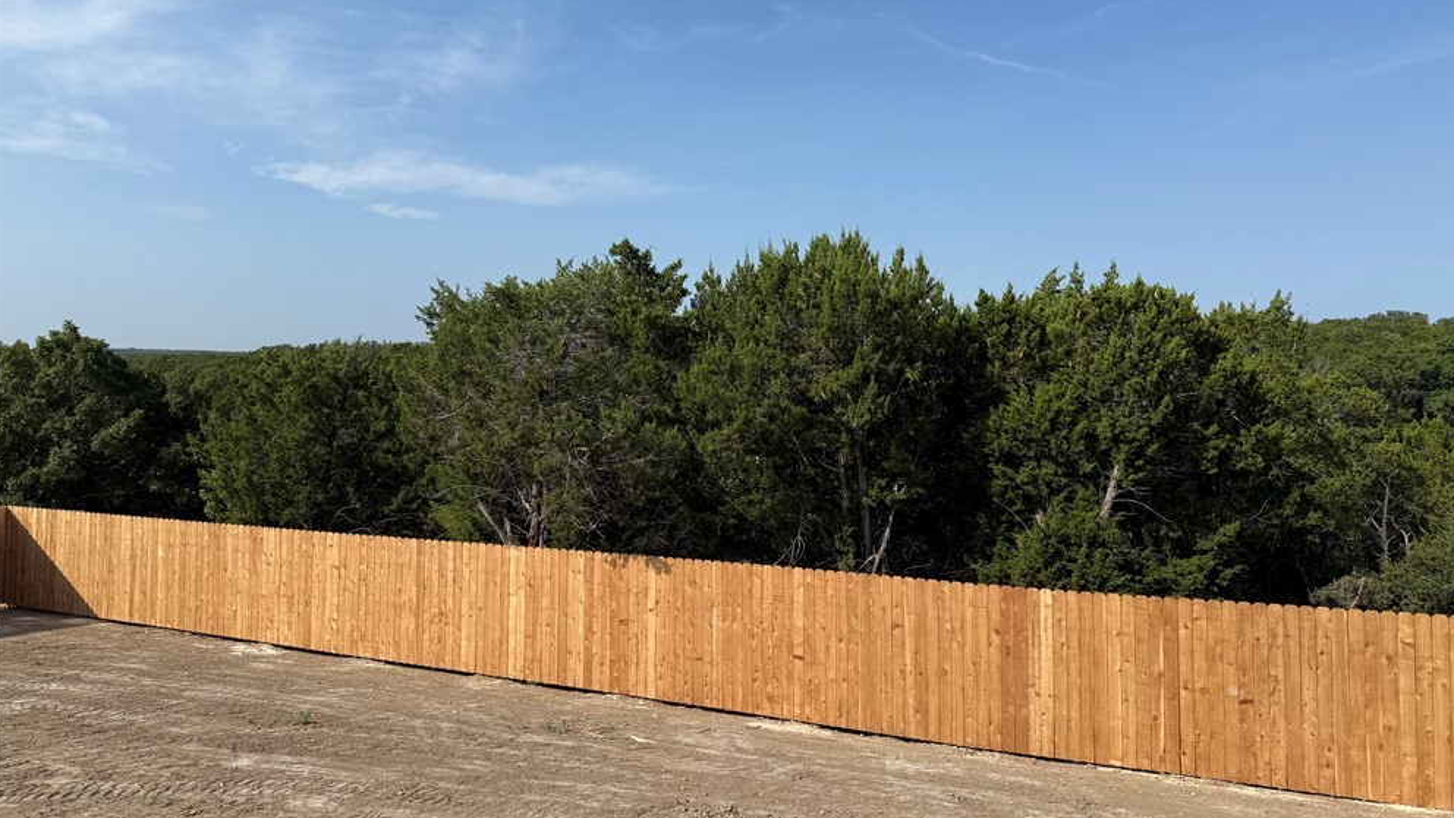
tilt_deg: +1.4
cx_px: 743
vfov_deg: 42.7
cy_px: 336
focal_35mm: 27
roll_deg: -1.1
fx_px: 1041
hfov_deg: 69.9
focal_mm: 6.76
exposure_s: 1/5714
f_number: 1.78
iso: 80
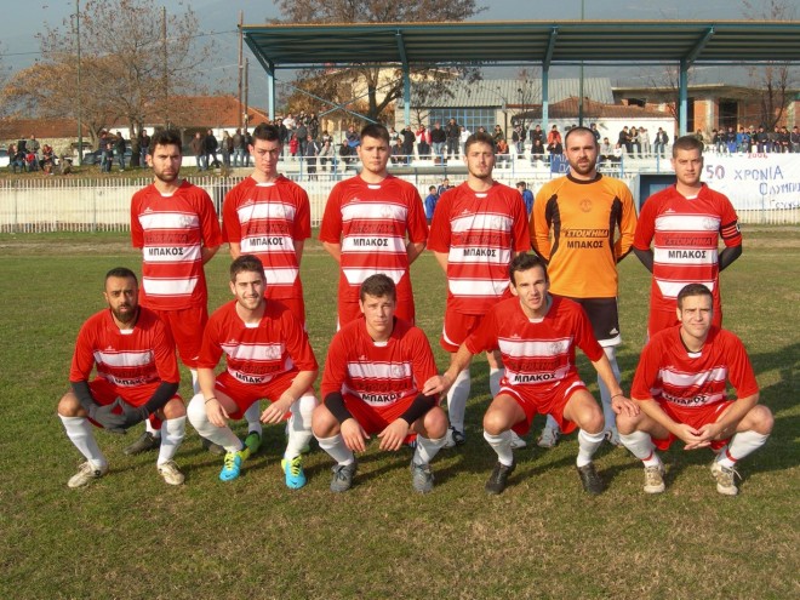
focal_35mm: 51
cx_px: 400
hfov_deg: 37.5
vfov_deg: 28.6
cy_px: 300
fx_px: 1179
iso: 50
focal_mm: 10.6
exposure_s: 1/305
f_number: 5.4
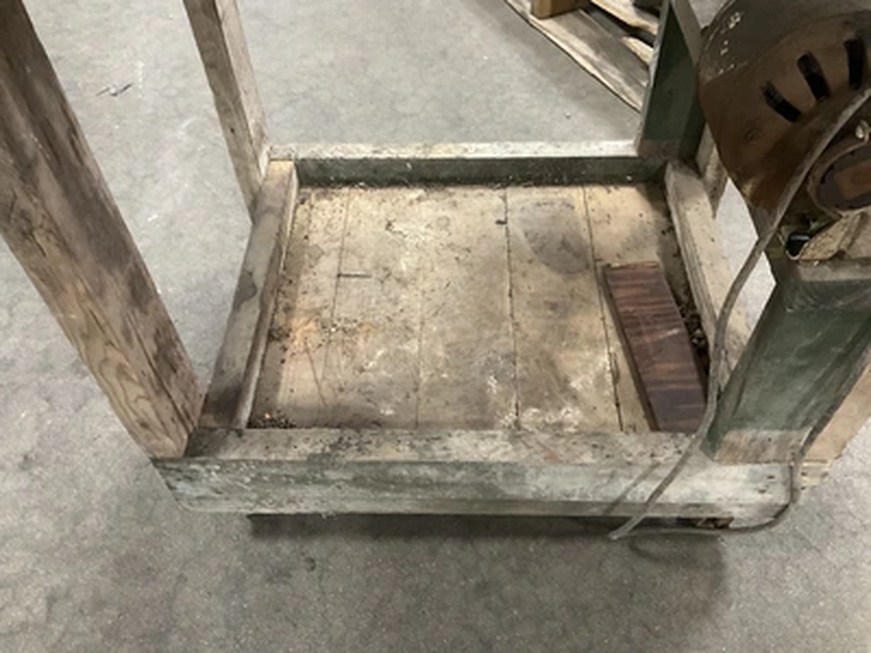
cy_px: 326
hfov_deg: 61.7
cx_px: 436
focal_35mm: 29
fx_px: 730
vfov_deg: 48.2
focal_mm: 3
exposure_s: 1/30
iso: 320
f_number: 1.8
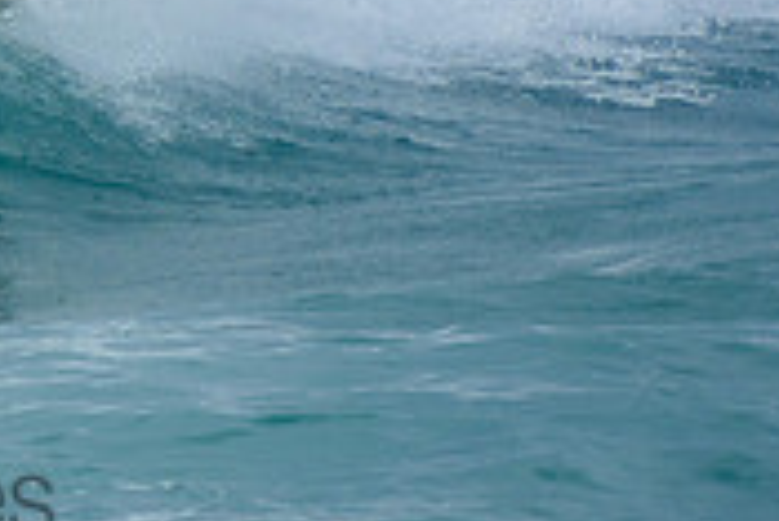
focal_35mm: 1985
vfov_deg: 0.7
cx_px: -289
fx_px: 42988
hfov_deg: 1.0
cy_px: -243
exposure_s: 1/2000
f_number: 5.6
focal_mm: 400
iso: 360
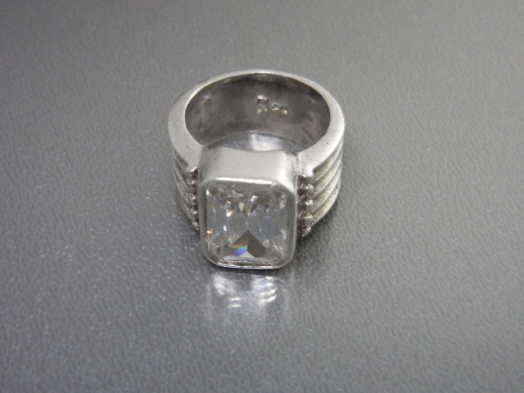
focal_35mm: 59
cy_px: 196
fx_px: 893
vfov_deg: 24.8
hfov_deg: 32.7
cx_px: 262
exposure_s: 1/30
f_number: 8
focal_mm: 10.6
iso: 800
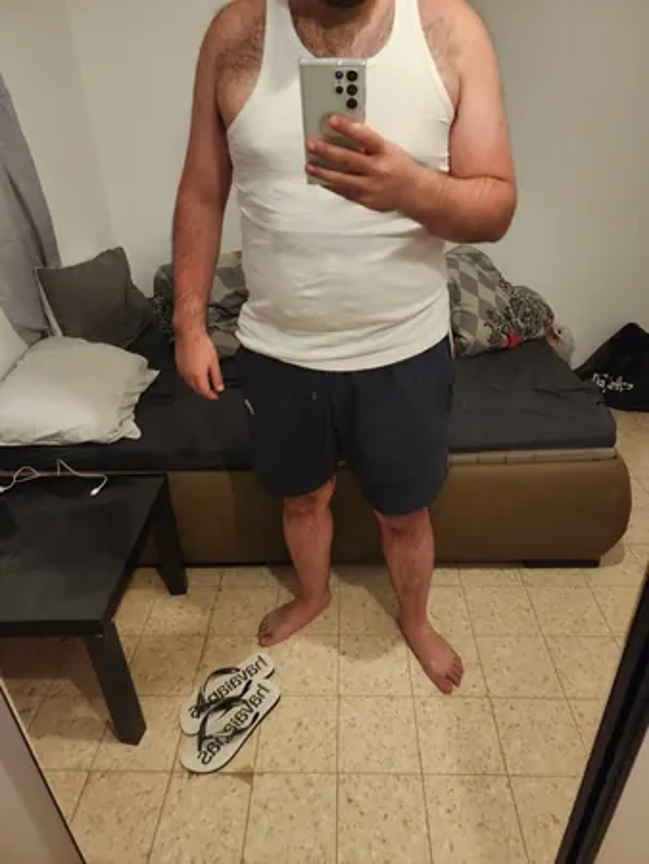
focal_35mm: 23
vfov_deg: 73.9
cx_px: 324
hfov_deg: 58.9
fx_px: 574
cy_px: 432
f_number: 1.8
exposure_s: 1/100
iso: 1000
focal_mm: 6.4
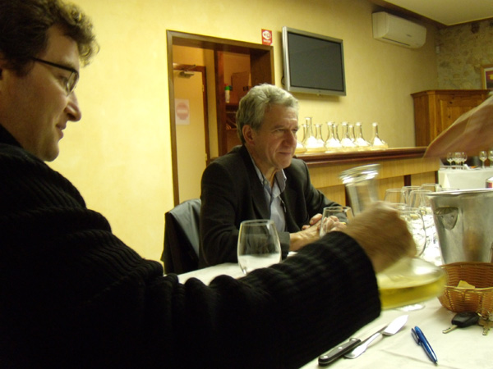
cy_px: 184
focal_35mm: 36
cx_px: 246
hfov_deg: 51.4
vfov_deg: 39.7
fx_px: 513
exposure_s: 1/30
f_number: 3.6
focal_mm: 6.4
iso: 400
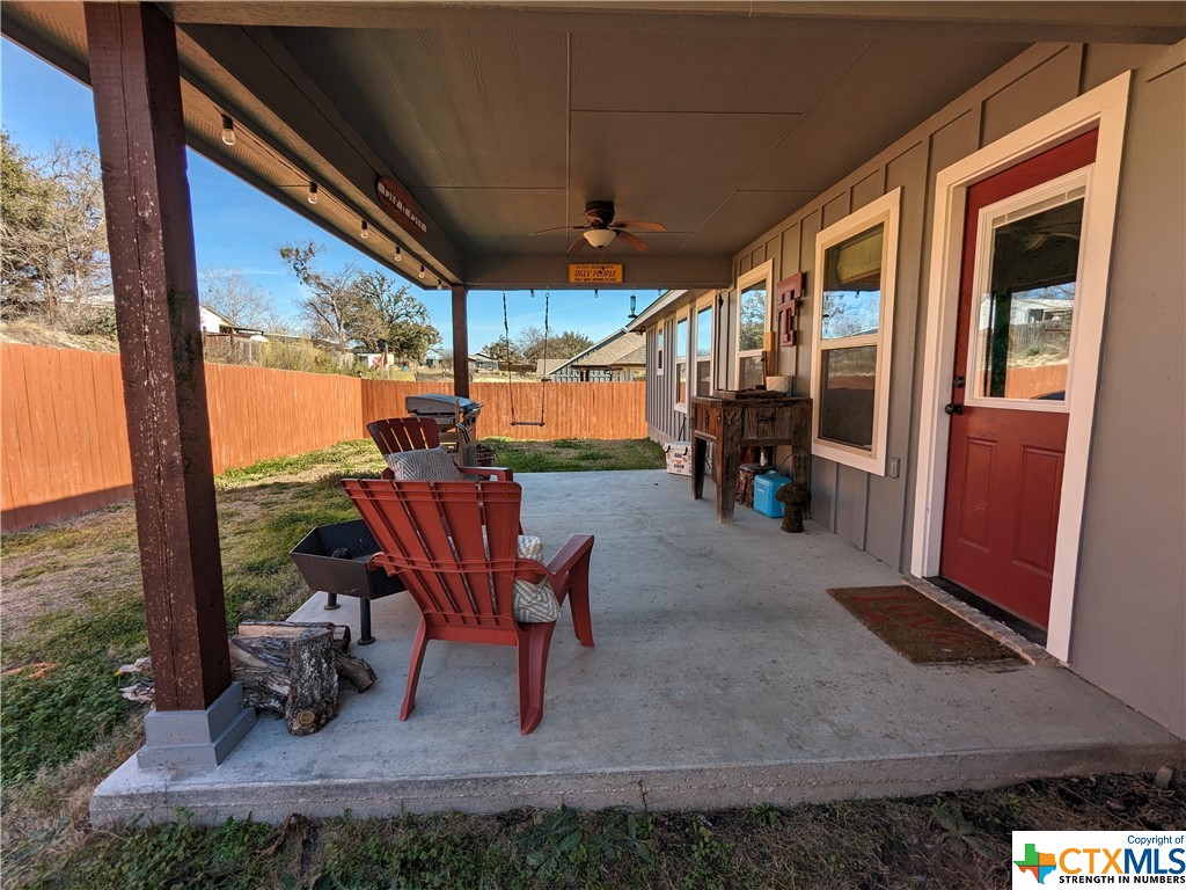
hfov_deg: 94.5
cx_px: 593
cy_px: 445
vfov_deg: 78.1
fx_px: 548
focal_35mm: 16
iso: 51
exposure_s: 1/1176
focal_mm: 2.35
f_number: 2.2
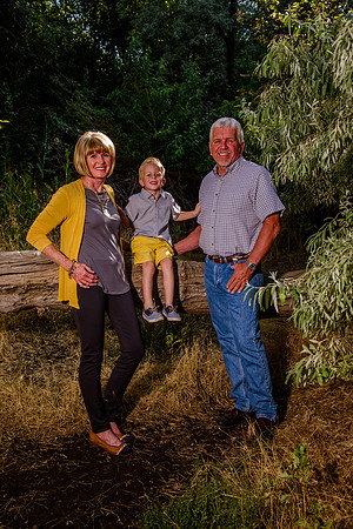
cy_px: 264
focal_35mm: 38
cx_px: 176
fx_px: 559
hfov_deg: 35.1
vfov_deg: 50.7
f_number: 5.6
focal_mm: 38
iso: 200
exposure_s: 1/320
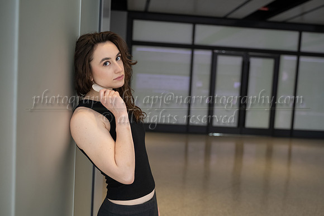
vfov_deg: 36.0
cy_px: 108
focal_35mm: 37
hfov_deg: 51.9
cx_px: 162
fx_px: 333
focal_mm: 37
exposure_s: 1/1000
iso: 1600
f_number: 2.8
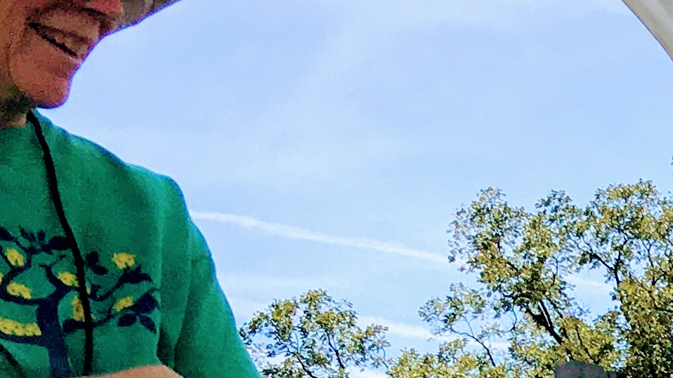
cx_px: 1136
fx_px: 2374
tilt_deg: -3.1
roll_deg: +0.1
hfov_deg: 14.5
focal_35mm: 133
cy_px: 968
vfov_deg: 8.2
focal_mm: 4.15
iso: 25
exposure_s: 1/2198
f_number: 2.2
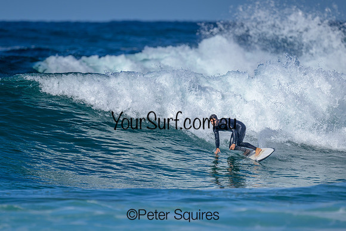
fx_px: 10558
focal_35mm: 1098
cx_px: 143
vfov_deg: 1.3
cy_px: 154
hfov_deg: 1.9
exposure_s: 1/2000
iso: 200
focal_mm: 800
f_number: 6.3
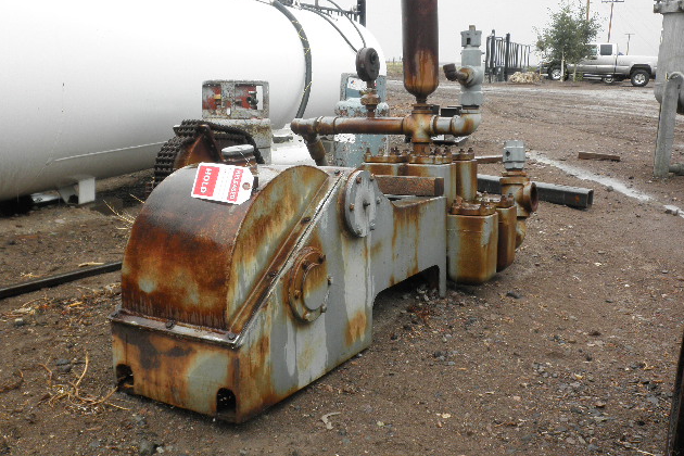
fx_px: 703
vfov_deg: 35.9
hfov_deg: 51.9
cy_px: 203
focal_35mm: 37
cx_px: 340
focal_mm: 6.1
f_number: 3.2
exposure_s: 1/320
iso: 64
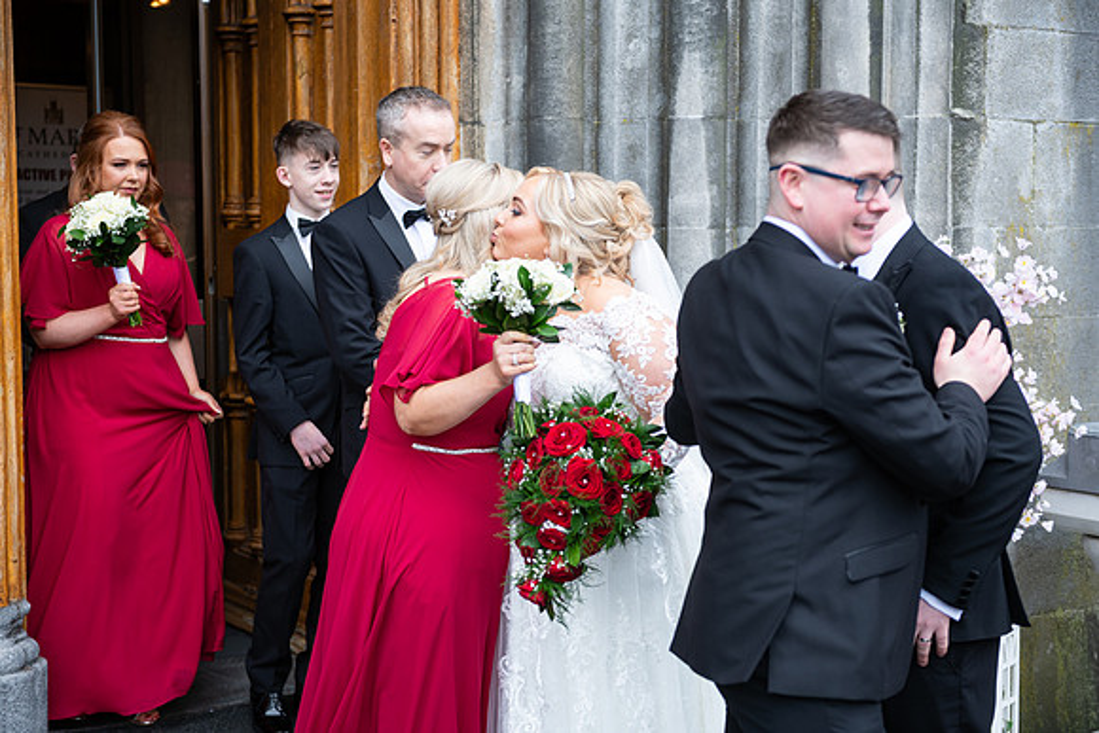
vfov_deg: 24.6
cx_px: 550
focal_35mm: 55
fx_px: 1679
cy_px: 366
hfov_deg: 36.2
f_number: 3.5
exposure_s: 1/160
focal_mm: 55
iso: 125
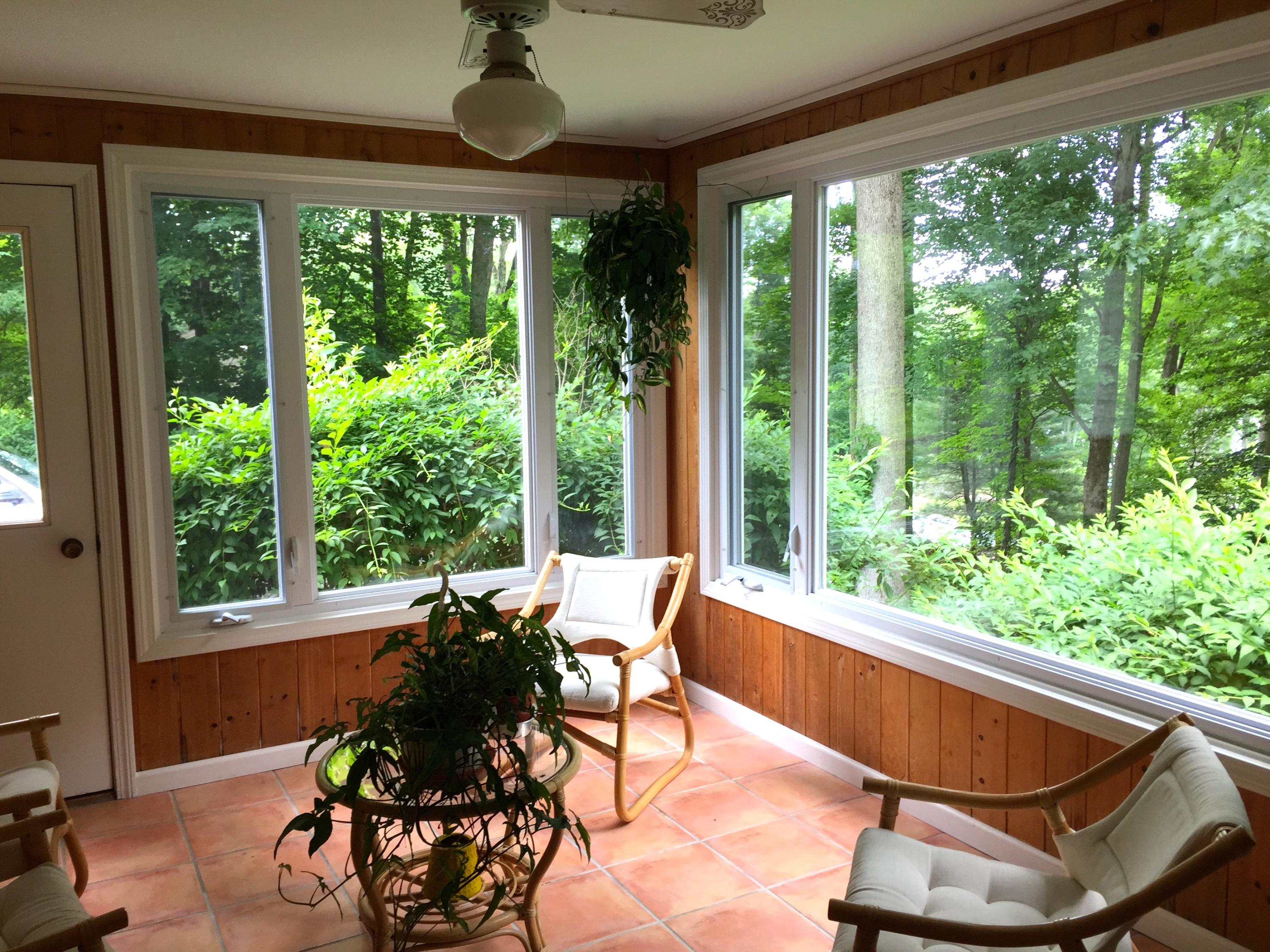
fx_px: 1064
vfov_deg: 48.2
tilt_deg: -6.4
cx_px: 635
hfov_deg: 61.7
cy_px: 476
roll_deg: +0.3
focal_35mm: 29
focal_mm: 4.15
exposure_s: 1/60
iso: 40
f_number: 2.2
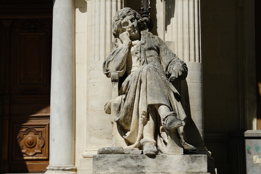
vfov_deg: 16.3
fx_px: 609
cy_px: 86
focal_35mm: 84
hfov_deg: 24.2
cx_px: 130
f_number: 11
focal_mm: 55
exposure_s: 1/800
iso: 400
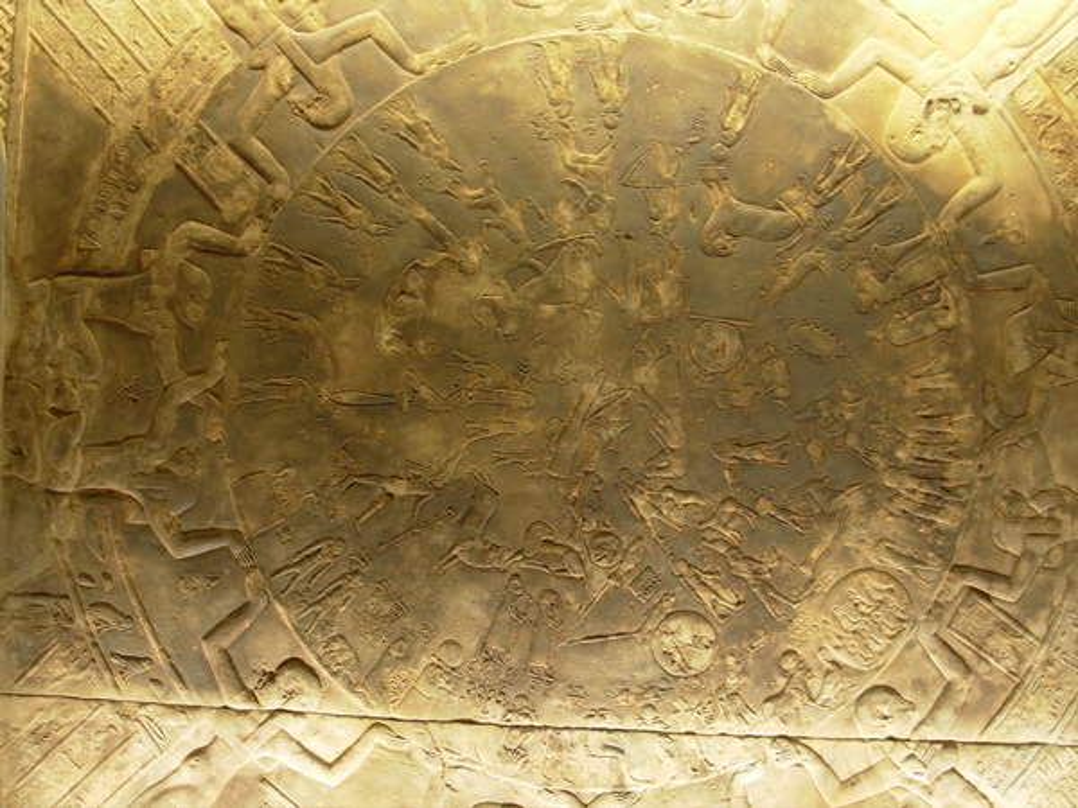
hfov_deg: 42.1
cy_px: 404
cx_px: 539
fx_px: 1401
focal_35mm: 45
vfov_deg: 32.2
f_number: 3.1
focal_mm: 7.5
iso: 50
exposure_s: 1/5.3
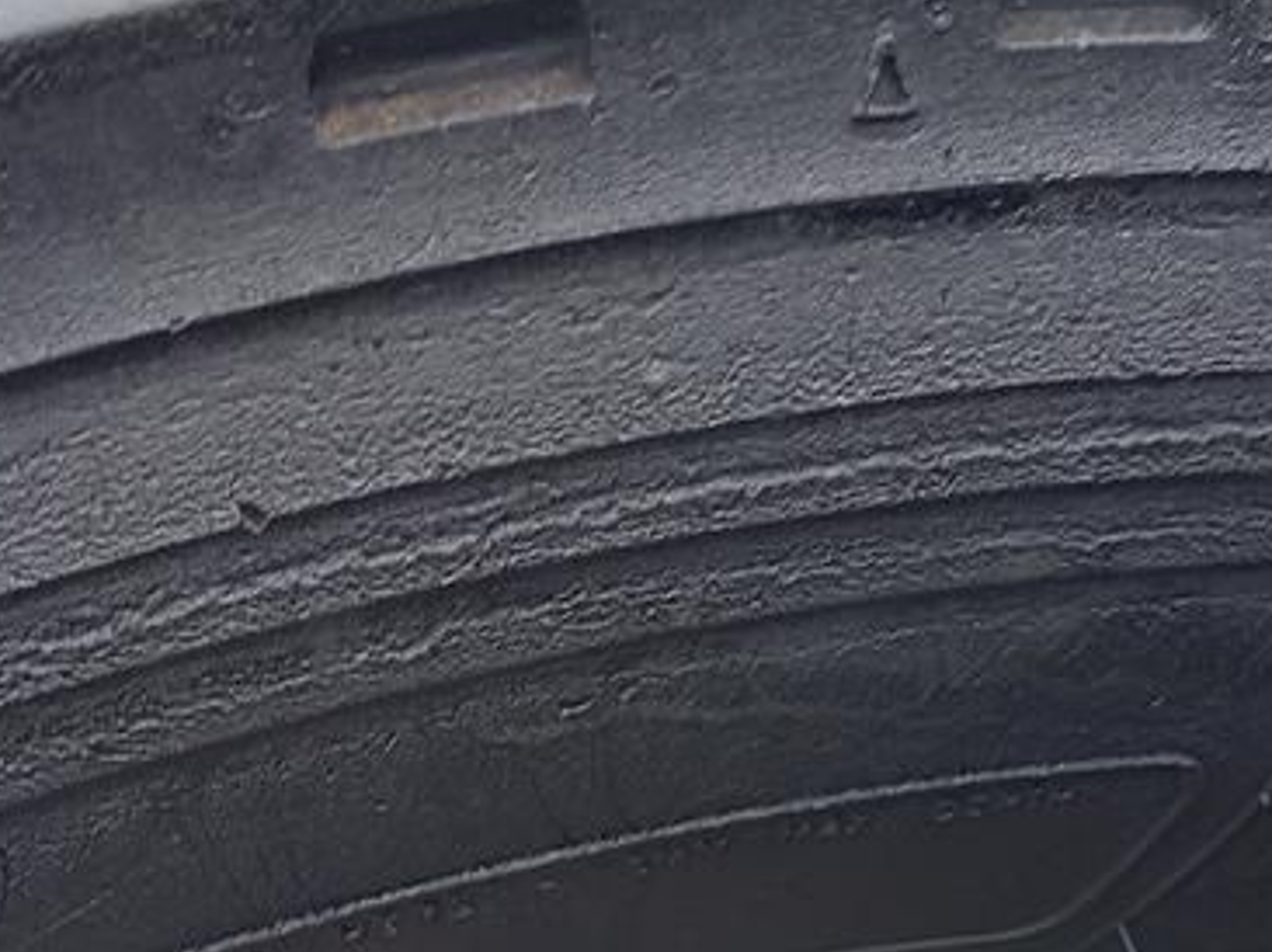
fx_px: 2571
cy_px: 483
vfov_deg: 21.0
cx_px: 341
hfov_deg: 27.5
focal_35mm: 70
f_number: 1.8
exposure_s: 1/100
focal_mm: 4.65
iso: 50
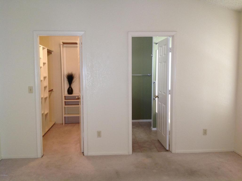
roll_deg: +0.4
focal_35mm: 35
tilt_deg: -5.5
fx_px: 244
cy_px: 90
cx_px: 121
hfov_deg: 52.7
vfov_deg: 40.6
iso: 100
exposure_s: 1/15
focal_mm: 4.28
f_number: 2.4
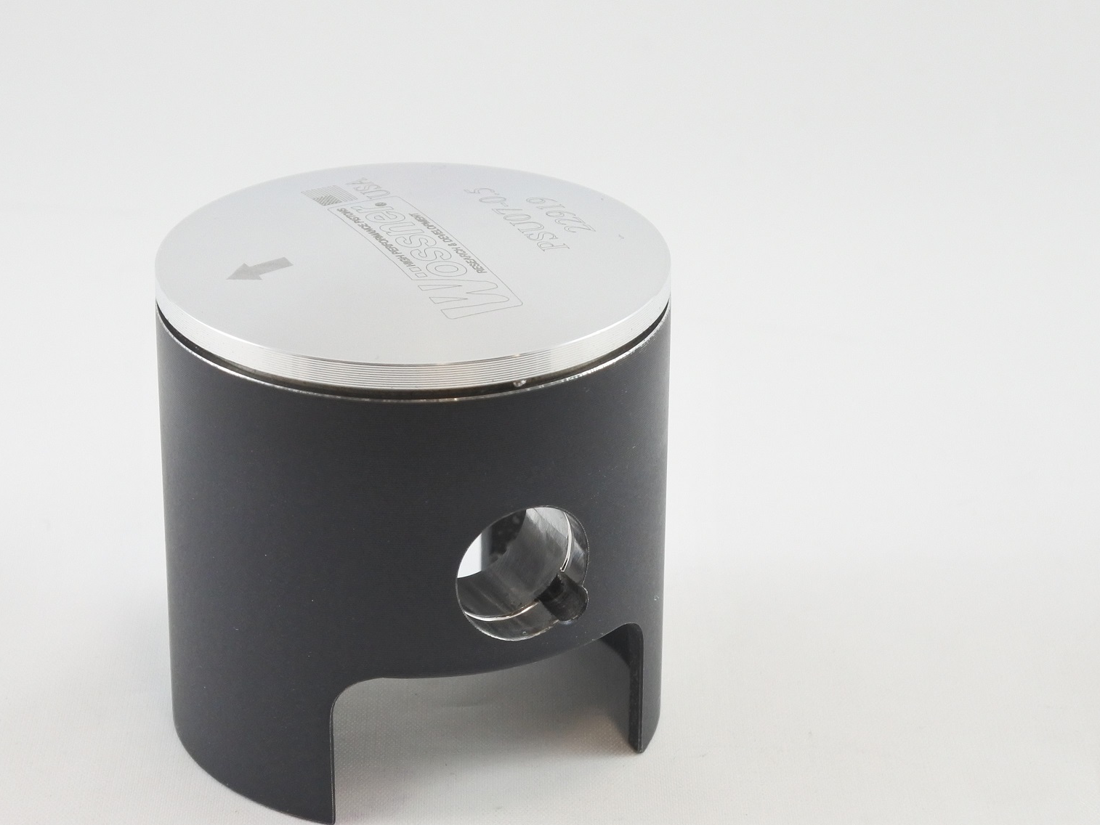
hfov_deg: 25.9
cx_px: 411
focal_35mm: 75
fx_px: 2384
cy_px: 464
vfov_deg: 19.6
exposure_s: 1/125
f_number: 4.8
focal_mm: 22.3
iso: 560
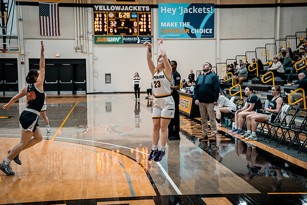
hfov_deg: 33.2
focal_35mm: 60
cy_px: 106
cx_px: 161
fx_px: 515
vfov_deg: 22.5
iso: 1600
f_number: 2.8
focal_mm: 57
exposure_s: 1/640
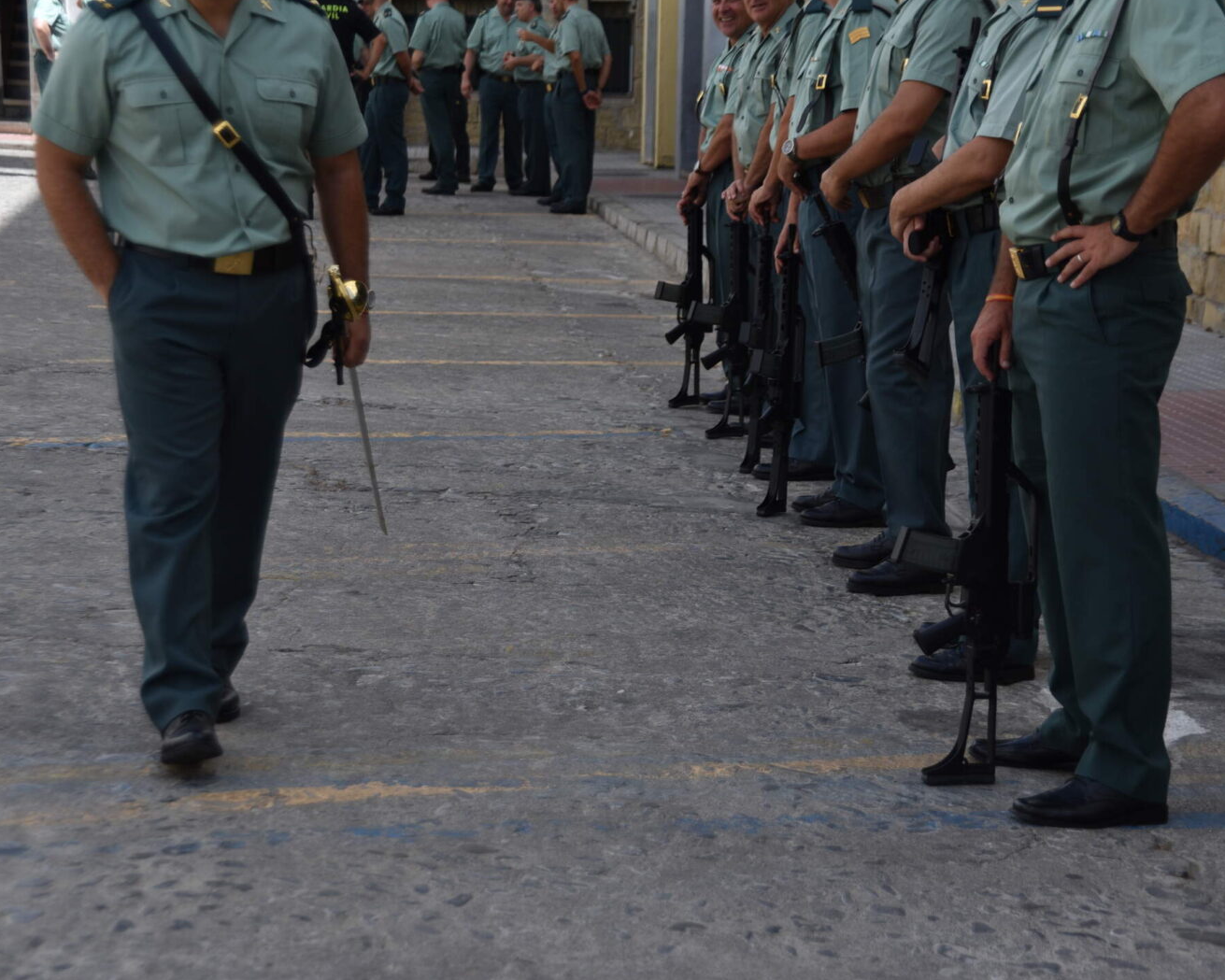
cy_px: 491
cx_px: 618
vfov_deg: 16.9
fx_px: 3299
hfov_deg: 21.0
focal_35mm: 91
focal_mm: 80
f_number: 5.3
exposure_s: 1/1250
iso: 250
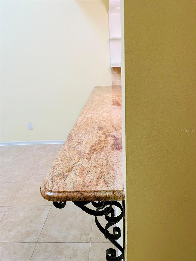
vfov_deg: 69.4
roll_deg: +4.0
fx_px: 189
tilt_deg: -20.2
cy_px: 130
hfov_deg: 54.9
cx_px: 98
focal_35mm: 25
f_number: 1.6
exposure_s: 1/60
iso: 200
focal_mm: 5.1
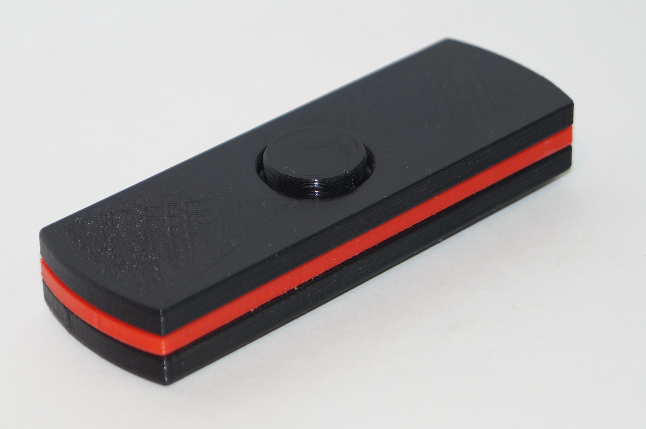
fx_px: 1479
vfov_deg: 16.5
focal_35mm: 82
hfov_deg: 24.6
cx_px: 323
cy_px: 214
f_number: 5.6
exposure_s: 1/100
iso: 100
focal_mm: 55
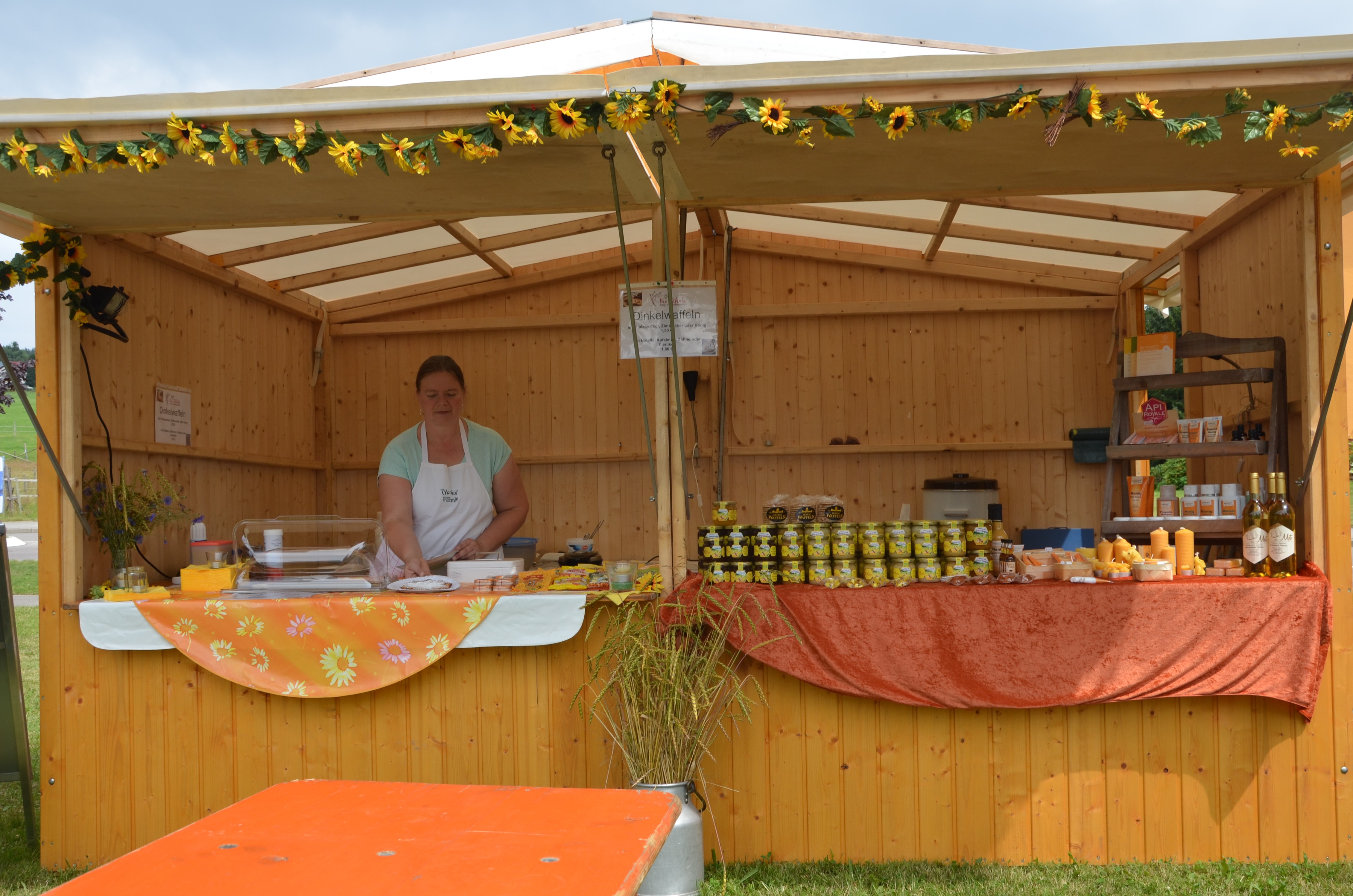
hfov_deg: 57.3
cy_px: 448
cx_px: 676
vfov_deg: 39.8
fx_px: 1238
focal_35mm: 33
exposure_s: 1/250
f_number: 8
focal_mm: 22
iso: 160
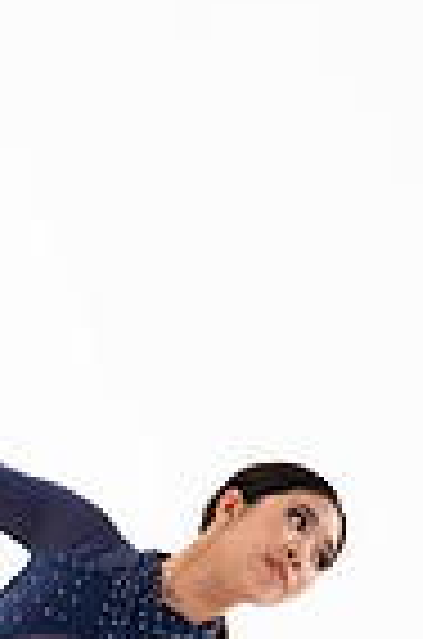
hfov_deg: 9.5
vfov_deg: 14.1
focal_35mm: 143
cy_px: 693
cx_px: 20
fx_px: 2533
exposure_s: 1/200
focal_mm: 45
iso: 400
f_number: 7.1
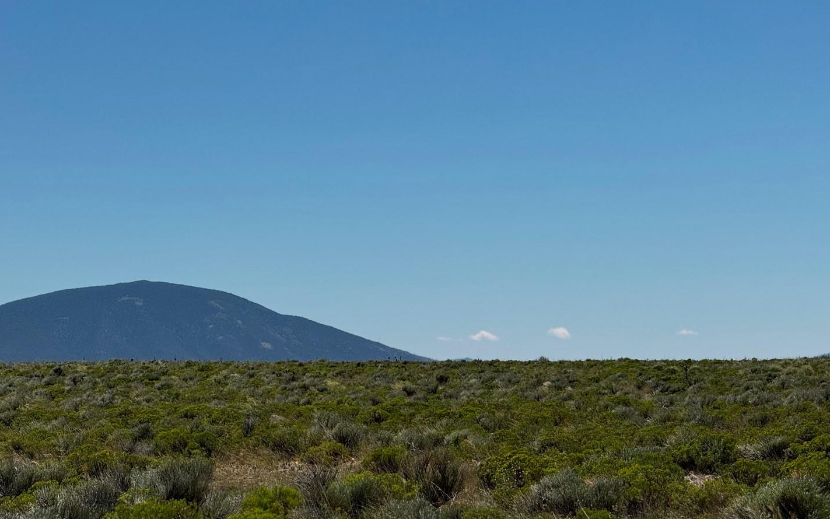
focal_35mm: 143
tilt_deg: +0.8
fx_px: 3235
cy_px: 311
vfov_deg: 9.2
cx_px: 423
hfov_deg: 14.6
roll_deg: +0.2
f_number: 2.8
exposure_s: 1/2525
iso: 50
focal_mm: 15.66
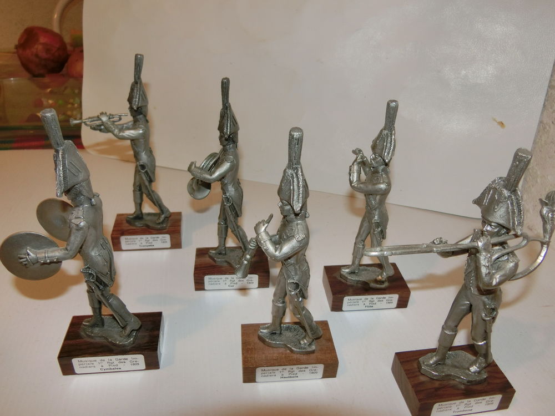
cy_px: 208
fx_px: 401
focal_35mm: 25
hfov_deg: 69.4
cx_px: 278
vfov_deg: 54.9
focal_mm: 4.5
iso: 80
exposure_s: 1/15
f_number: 3.5
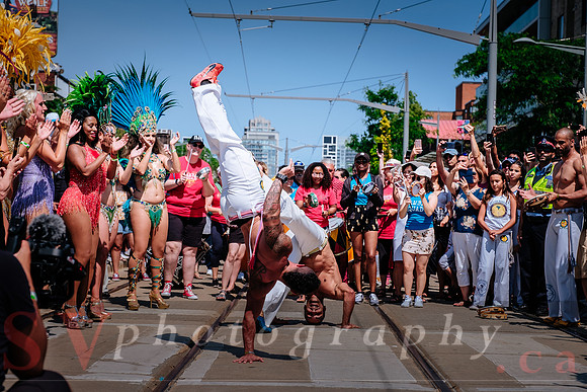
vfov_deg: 20.6
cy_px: 196
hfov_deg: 30.5
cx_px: 294
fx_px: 1076
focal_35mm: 66
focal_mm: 44.1
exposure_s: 1/2000
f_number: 4
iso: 250
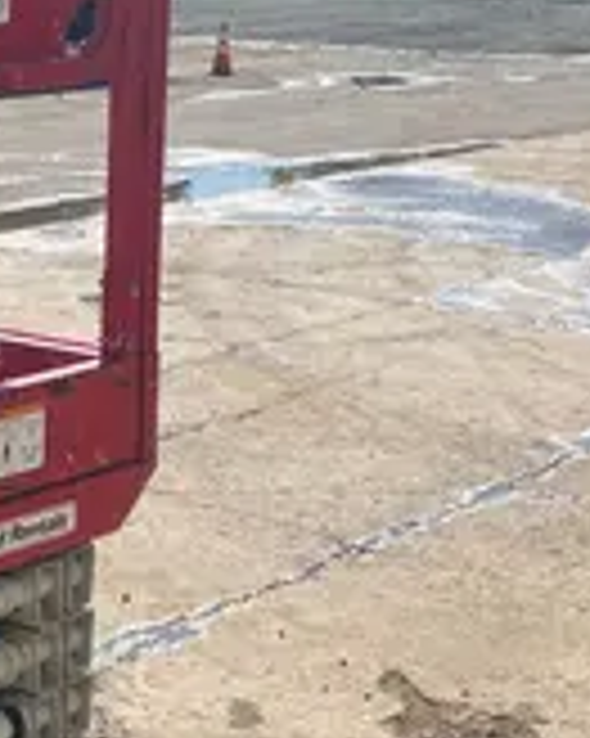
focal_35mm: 85
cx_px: -234
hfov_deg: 16.7
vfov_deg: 22.5
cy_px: 416
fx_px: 1857
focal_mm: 4.25
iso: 32
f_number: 1.8
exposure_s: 1/3040
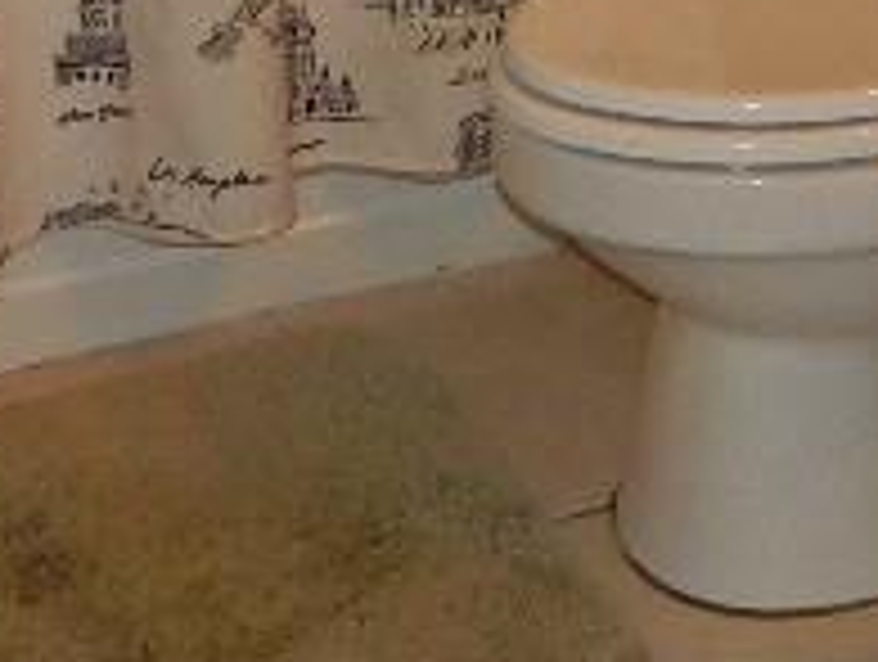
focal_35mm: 131
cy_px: -563
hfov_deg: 14.6
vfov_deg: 10.6
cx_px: 1013
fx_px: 3329
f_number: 3.1
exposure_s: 1/30
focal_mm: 4.5
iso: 200
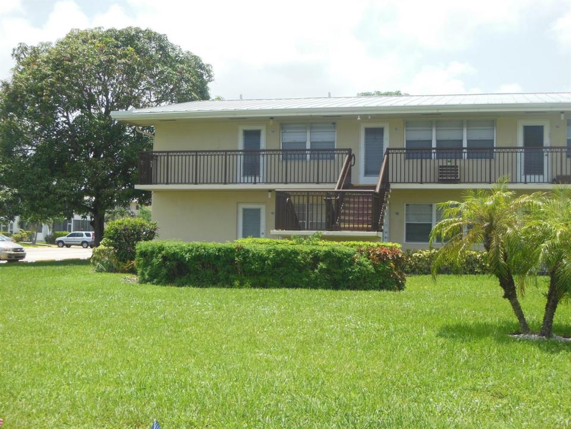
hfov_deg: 36.8
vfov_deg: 28.0
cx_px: 286
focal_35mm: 52
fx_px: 858
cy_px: 214
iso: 125
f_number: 4.7
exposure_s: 1/500
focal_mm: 9.3
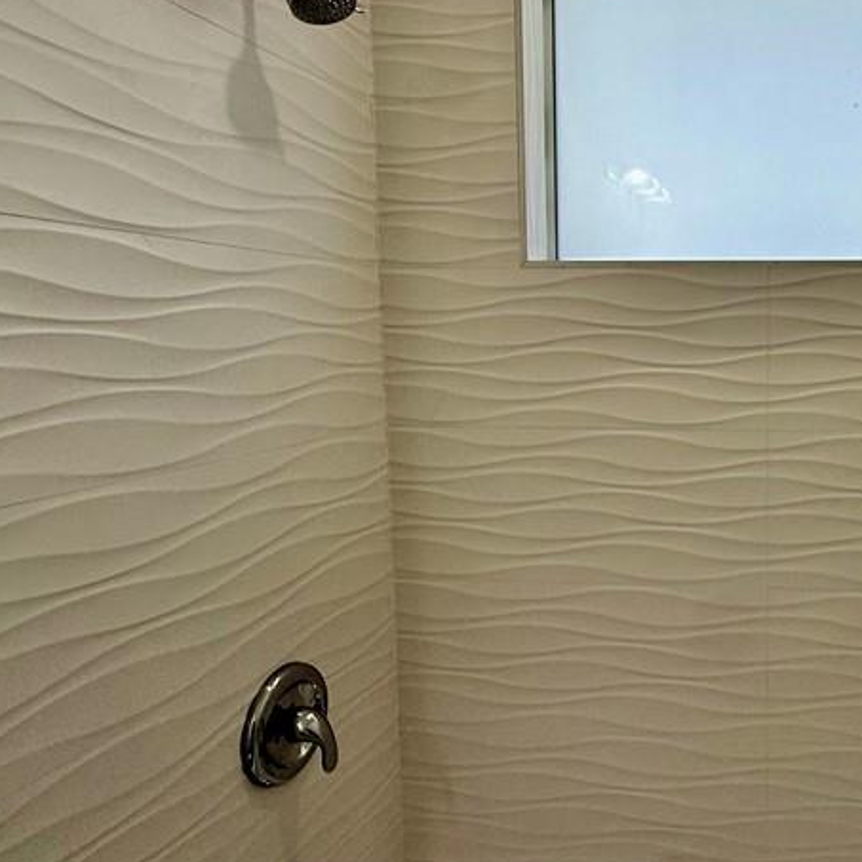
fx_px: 789
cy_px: 402
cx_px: 784
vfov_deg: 57.2
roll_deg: -0.8
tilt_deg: -4.5
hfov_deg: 50.5
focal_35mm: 28
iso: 50
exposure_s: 1/146
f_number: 2.2
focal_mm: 2.22
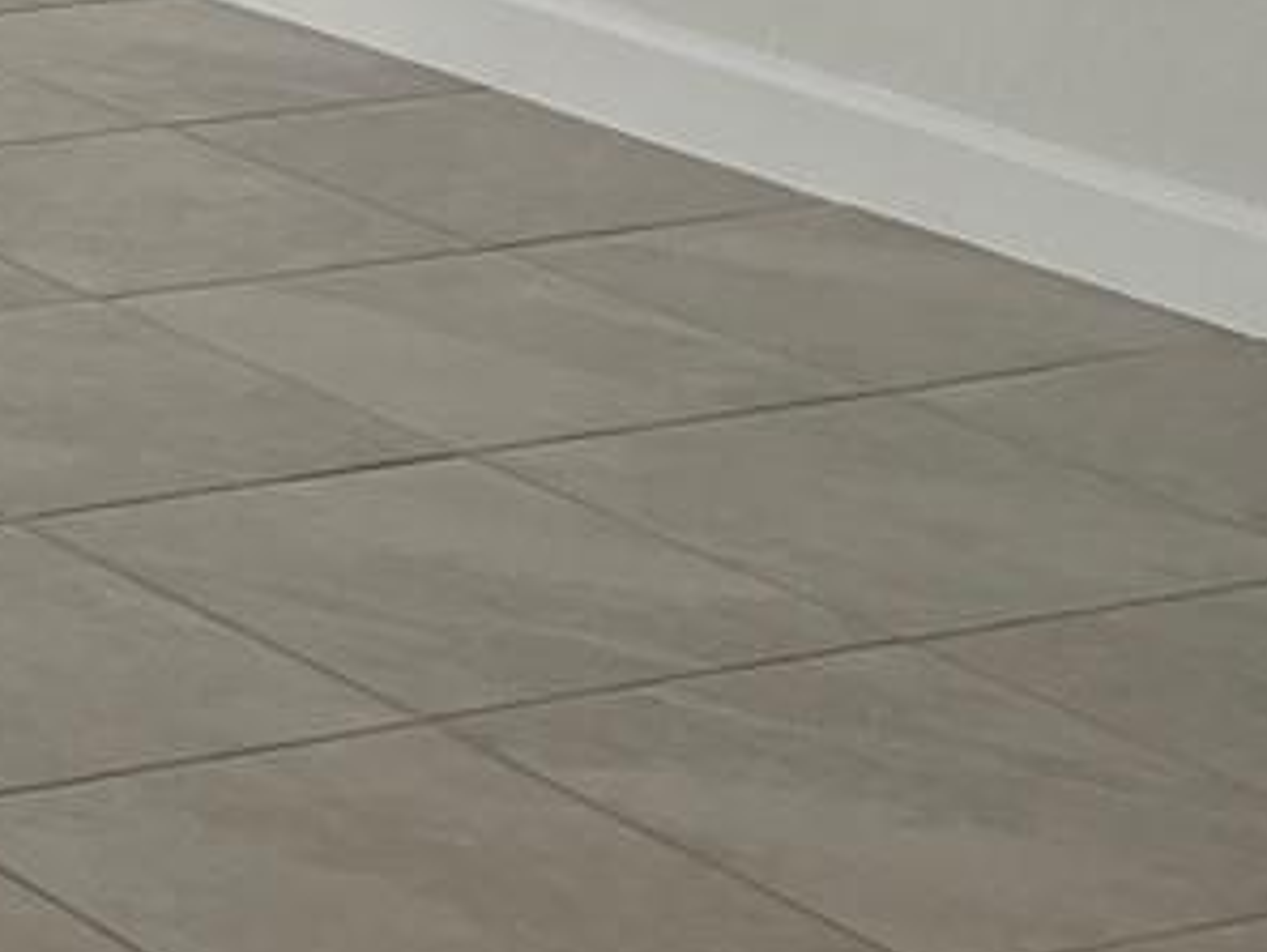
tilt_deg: -14.4
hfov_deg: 11.8
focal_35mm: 140
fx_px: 5126
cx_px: -1634
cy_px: -9
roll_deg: -1.0
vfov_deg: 10.5
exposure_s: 1/377
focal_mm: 5.7
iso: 50
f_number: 1.5
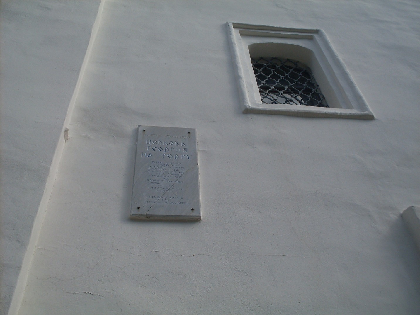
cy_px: 158
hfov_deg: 49.0
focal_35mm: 38
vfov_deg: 37.7
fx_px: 461
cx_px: 210
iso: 80
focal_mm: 6.3
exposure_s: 1/250
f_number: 8.4
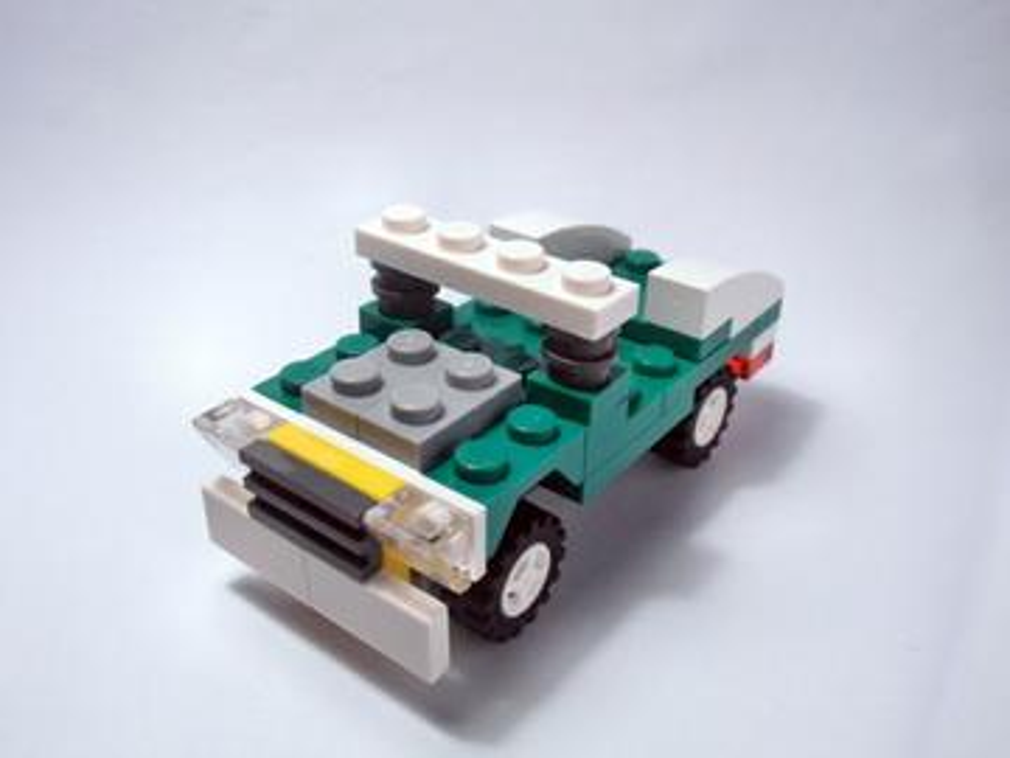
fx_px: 1080
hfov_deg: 50.1
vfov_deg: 38.7
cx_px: 505
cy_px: 379
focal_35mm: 37
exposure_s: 1/100
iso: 80
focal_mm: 6.61
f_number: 3.9
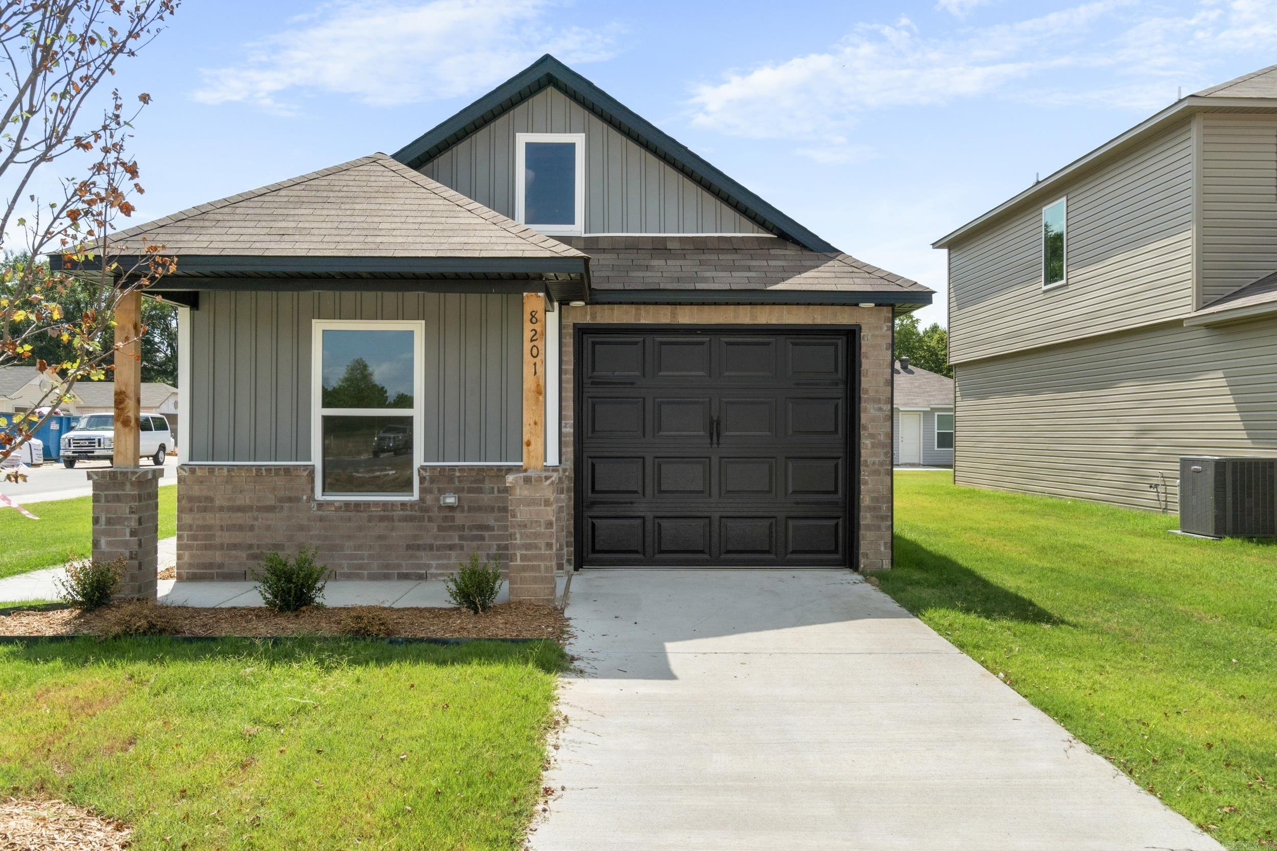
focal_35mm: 27
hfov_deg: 67.4
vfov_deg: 47.9
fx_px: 958
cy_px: 426
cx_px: 638
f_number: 9
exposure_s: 1/1600
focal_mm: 18
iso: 250
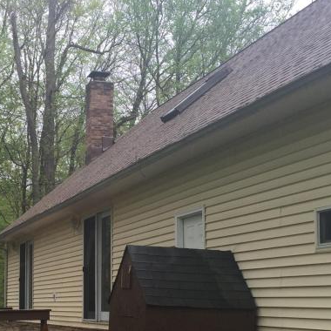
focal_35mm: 69
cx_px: 90
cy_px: 248
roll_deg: -1.4
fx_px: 746
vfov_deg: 24.7
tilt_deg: +4.4
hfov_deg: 24.8
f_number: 2.2
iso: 32
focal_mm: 4.15
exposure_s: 1/209
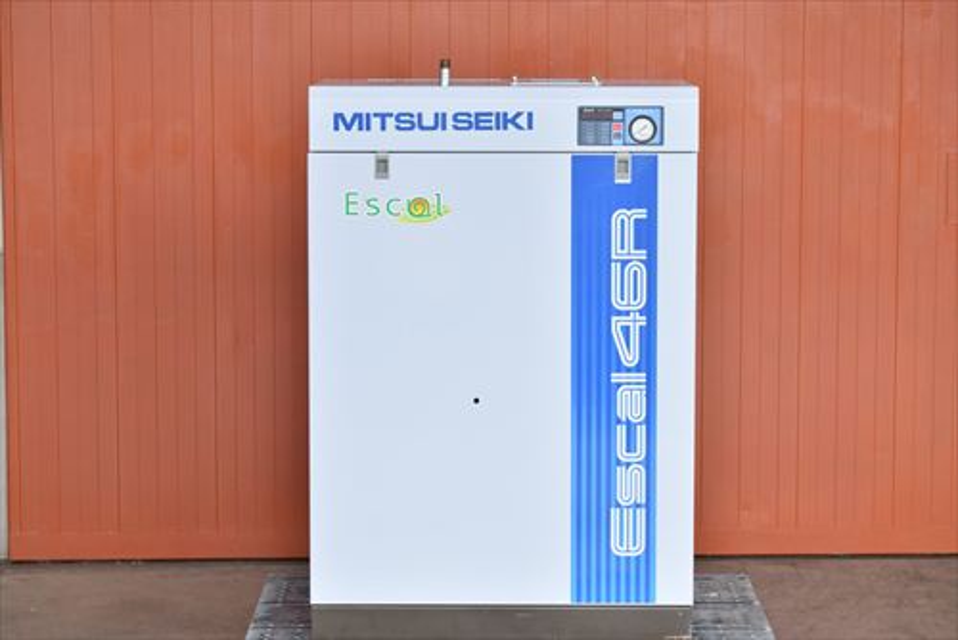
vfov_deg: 13.4
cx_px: 479
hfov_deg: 20.0
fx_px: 2716
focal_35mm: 102
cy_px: 320
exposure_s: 1/500
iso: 1250
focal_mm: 68
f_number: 6.3
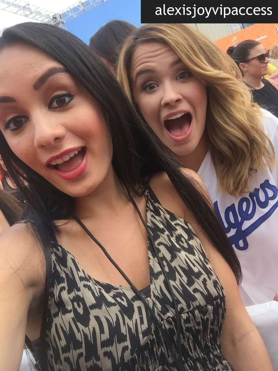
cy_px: 186
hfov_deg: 45.4
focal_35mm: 31
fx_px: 332
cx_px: 139
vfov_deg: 58.4
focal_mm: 2.65
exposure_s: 1/599
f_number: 2.2
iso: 32
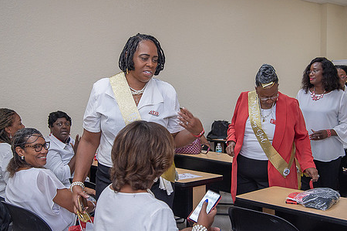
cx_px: 176
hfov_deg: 40.4
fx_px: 472
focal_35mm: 49
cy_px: 113
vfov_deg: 27.5
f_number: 4
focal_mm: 38
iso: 800
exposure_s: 1/200
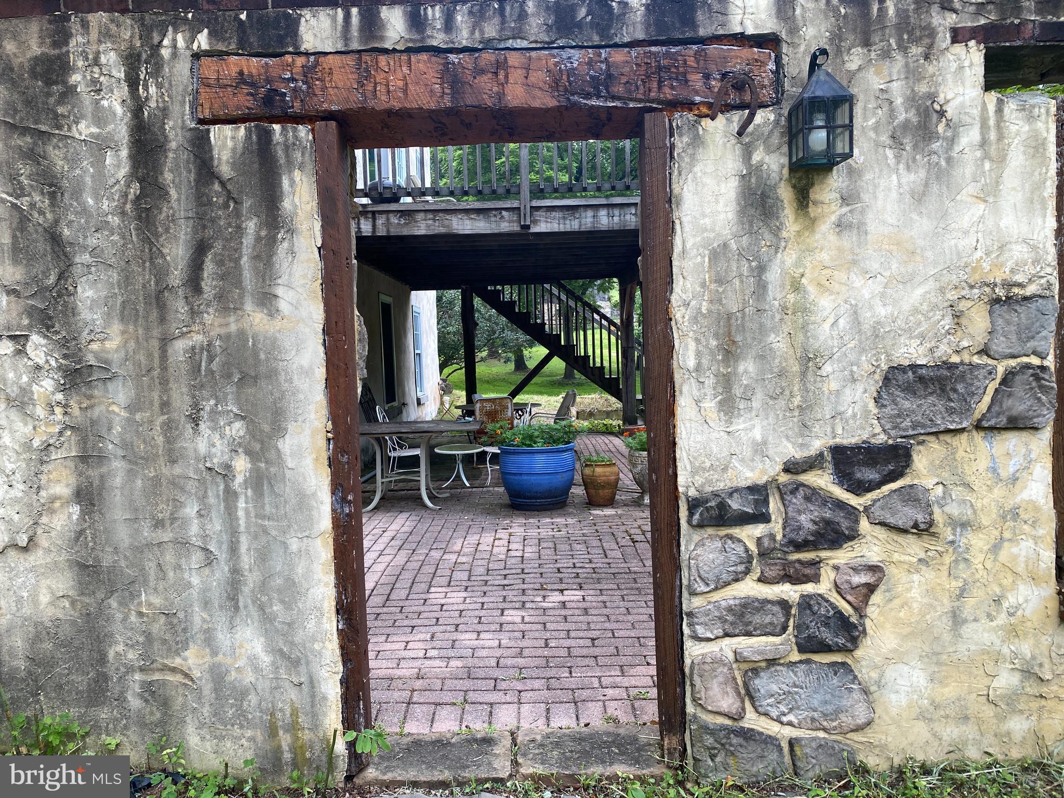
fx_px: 799
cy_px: 399
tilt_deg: -3.0
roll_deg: +2.4
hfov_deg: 67.3
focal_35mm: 26
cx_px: 532
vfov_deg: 53.1
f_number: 1.8
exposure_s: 1/423
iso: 32
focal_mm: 4.25
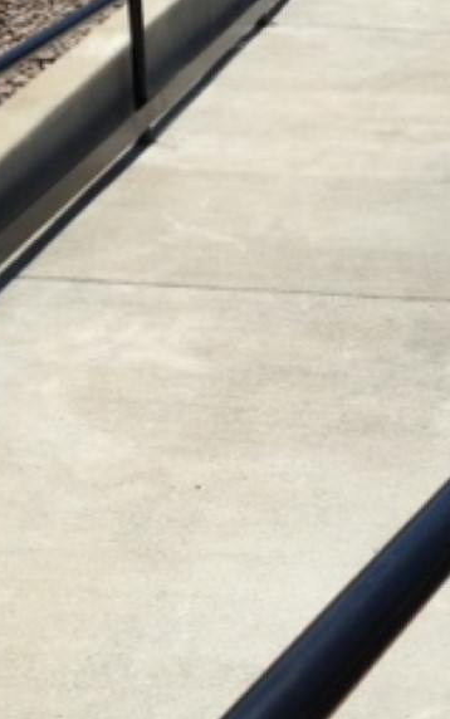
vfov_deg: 23.5
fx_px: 1725
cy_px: 294
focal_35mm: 88
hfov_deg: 14.6
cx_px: 470
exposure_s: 1/2262
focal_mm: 4.12
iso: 50
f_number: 2.4
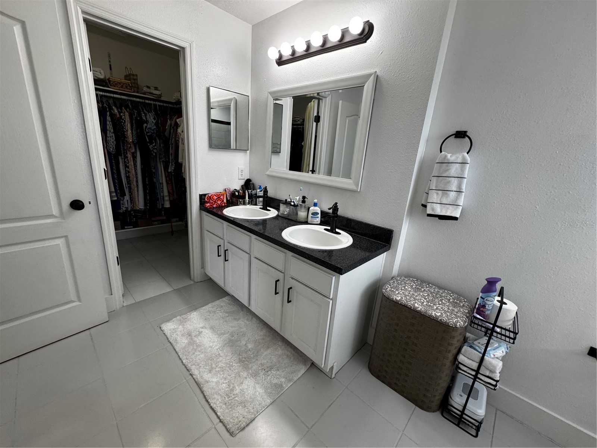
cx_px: 298
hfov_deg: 102.1
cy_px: 224
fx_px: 241
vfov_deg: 85.7
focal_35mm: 14
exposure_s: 1/120
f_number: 2.2
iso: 200
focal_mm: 2.22
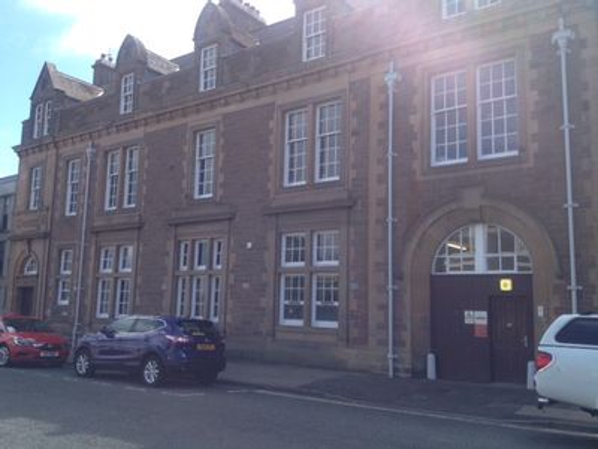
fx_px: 605
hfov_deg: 52.6
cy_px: 224
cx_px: 299
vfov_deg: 40.7
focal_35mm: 35
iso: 50
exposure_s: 1/767
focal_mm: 4.28
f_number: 2.4
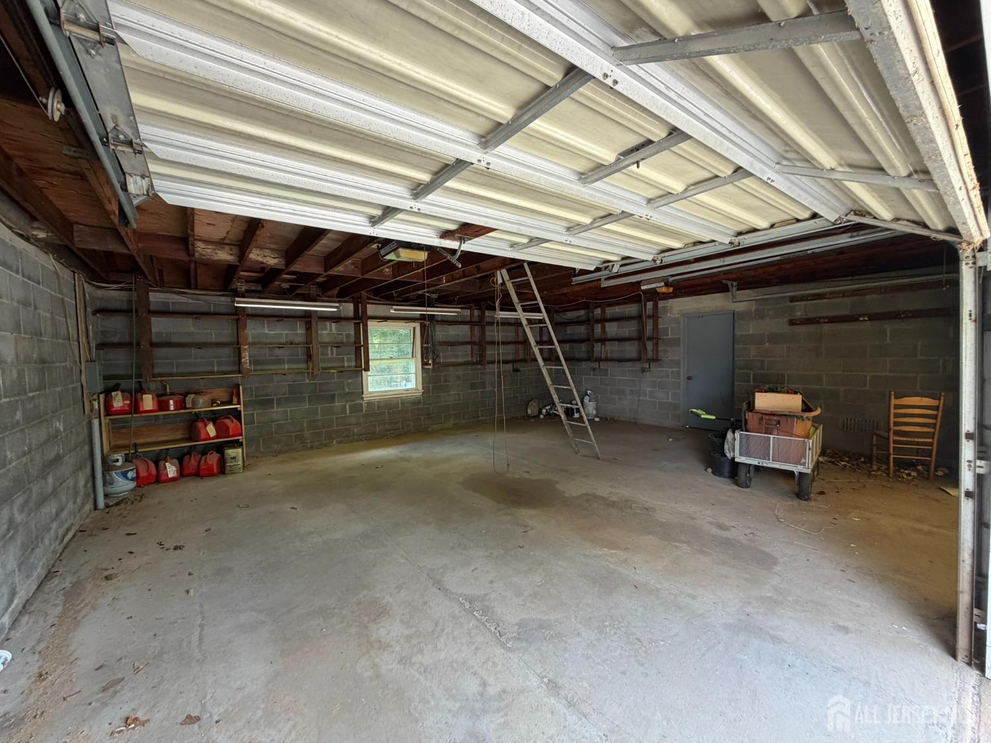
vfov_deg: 85.7
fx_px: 401
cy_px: 372
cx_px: 496
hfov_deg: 102.1
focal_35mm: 14
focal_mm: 2.22
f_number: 2.2
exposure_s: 1/121
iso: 125
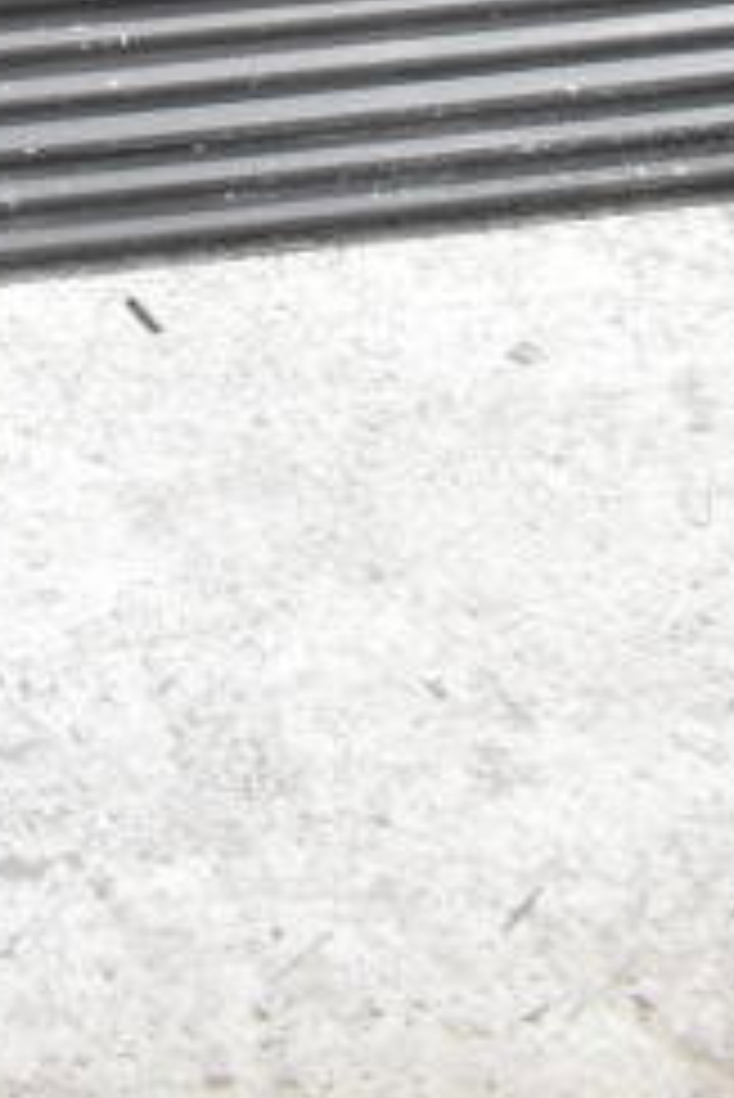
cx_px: 158
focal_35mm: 101
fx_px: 3084
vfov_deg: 16.6
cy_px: -914
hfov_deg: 13.5
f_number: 4.5
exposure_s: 1/80
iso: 1600
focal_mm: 18
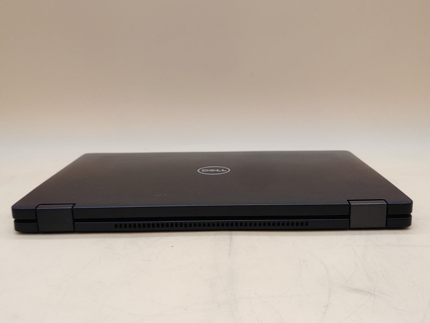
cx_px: 215
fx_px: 484
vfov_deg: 36.8
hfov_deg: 47.9
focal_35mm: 39
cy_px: 162
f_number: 1.8
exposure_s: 1/129
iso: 50
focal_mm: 4.36
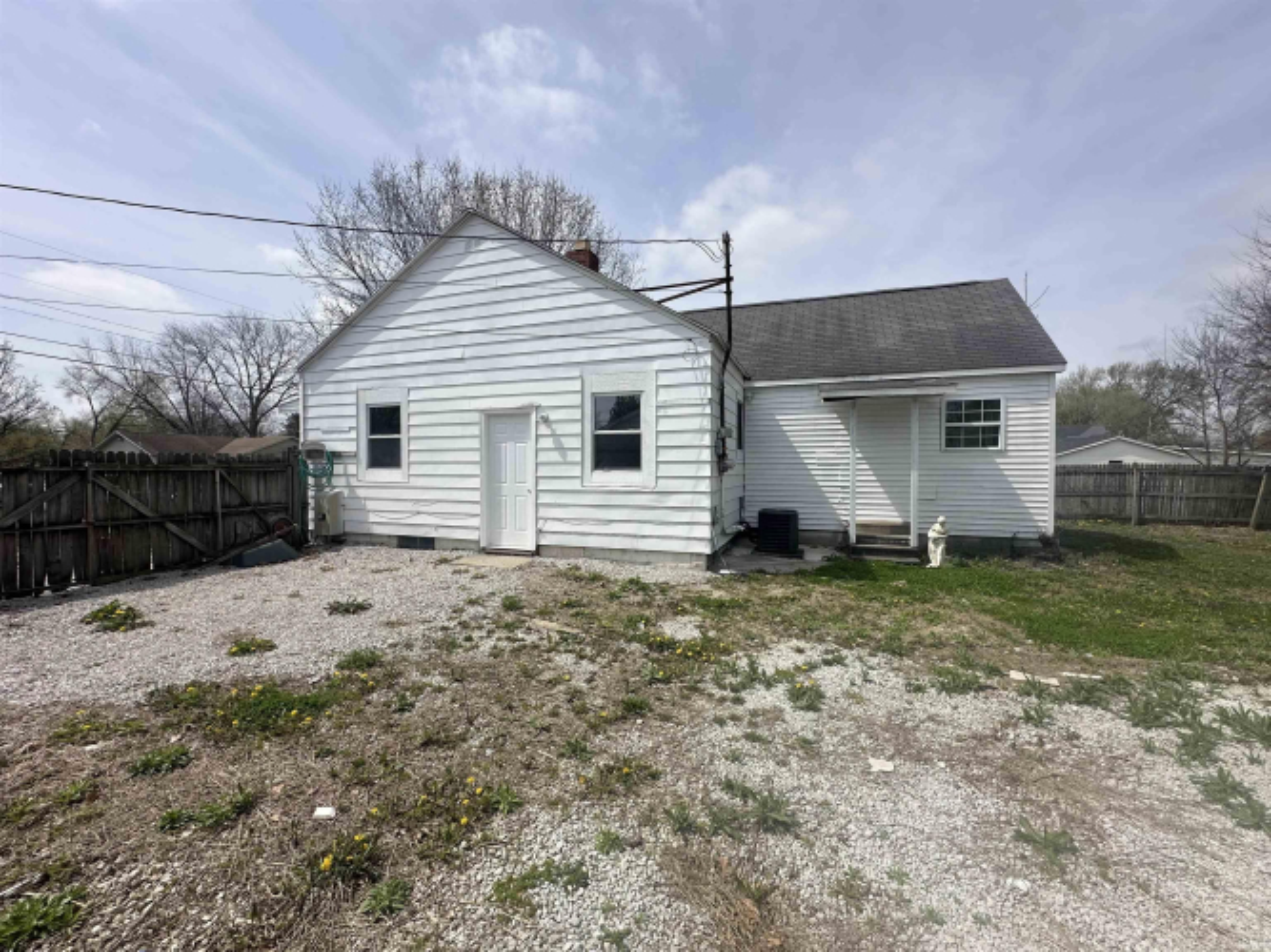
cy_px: 476
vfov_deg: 85.7
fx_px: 514
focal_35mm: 14
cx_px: 636
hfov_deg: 102.1
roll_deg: -0.2
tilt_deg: -1.1
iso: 50
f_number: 2.2
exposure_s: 1/3401
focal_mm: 2.22
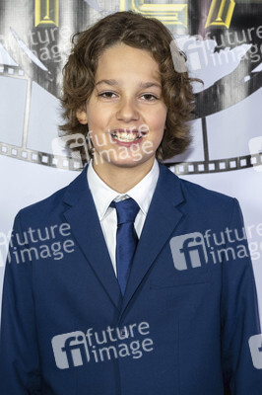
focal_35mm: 96
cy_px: 198
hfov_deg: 14.2
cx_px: 131
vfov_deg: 21.3
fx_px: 1050
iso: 800
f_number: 5.6
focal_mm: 96
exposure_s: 1/200
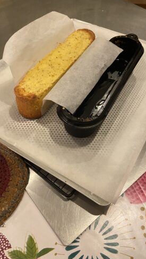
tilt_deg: -51.4
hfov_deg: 40.2
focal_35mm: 29
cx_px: 66
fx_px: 199
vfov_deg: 66.0
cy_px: 128
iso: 500
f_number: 1.8
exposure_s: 1/50
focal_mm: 4.25
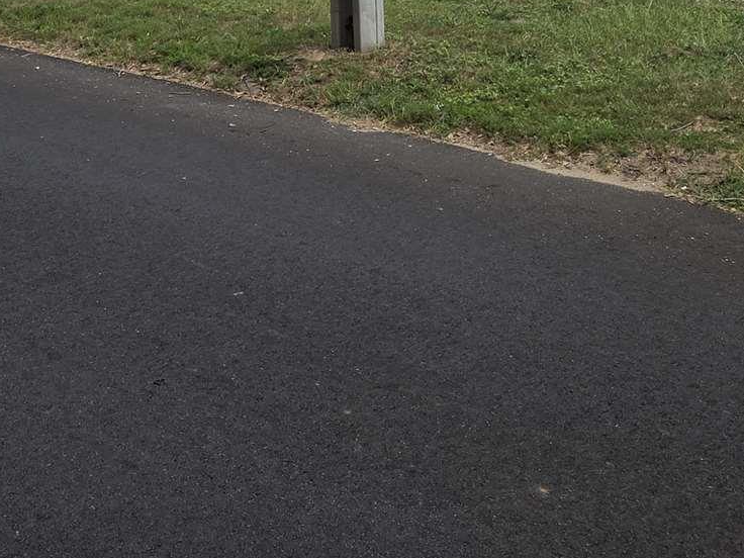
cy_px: -203
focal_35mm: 64
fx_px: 1376
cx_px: 331
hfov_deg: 30.2
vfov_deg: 20.6
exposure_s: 1/4559
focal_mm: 5.4
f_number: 1.8
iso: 80
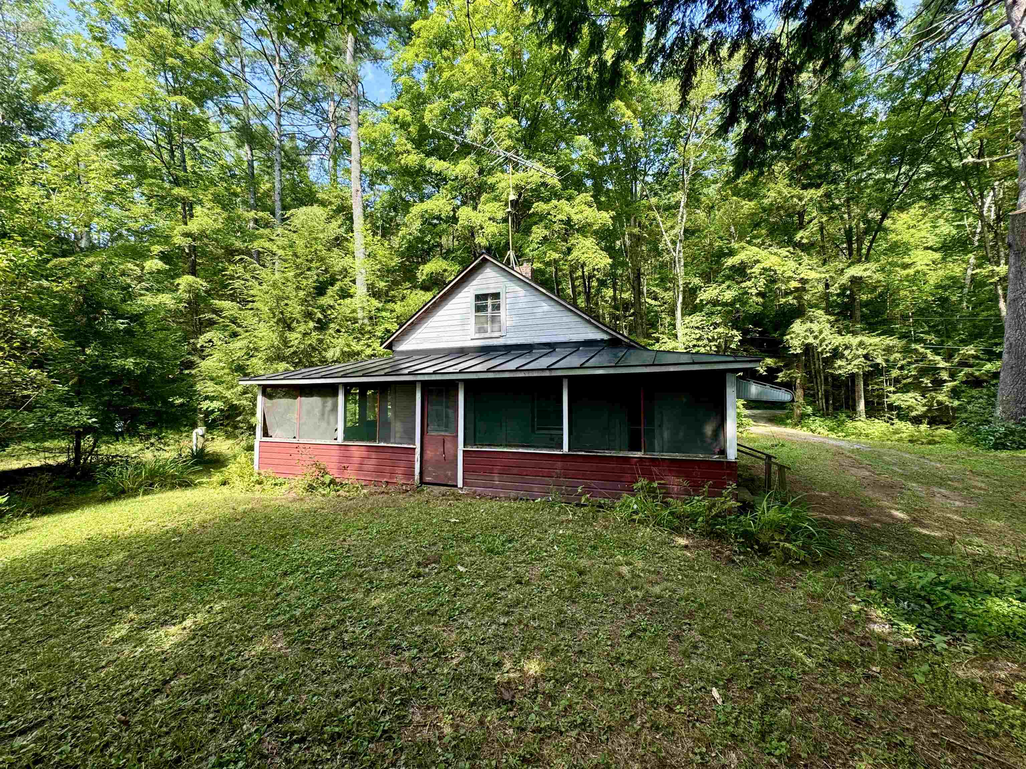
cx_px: 513
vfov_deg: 85.7
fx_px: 415
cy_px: 384
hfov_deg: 102.1
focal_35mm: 14
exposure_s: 1/178
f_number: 2.2
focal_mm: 2.22
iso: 40
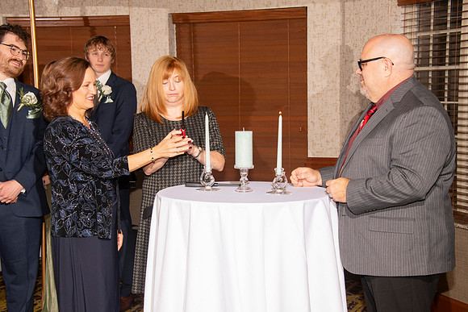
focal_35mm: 62
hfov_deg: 32.4
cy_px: 156
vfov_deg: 21.9
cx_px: 234
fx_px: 806
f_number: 9
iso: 1000
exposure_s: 1/160
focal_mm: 62
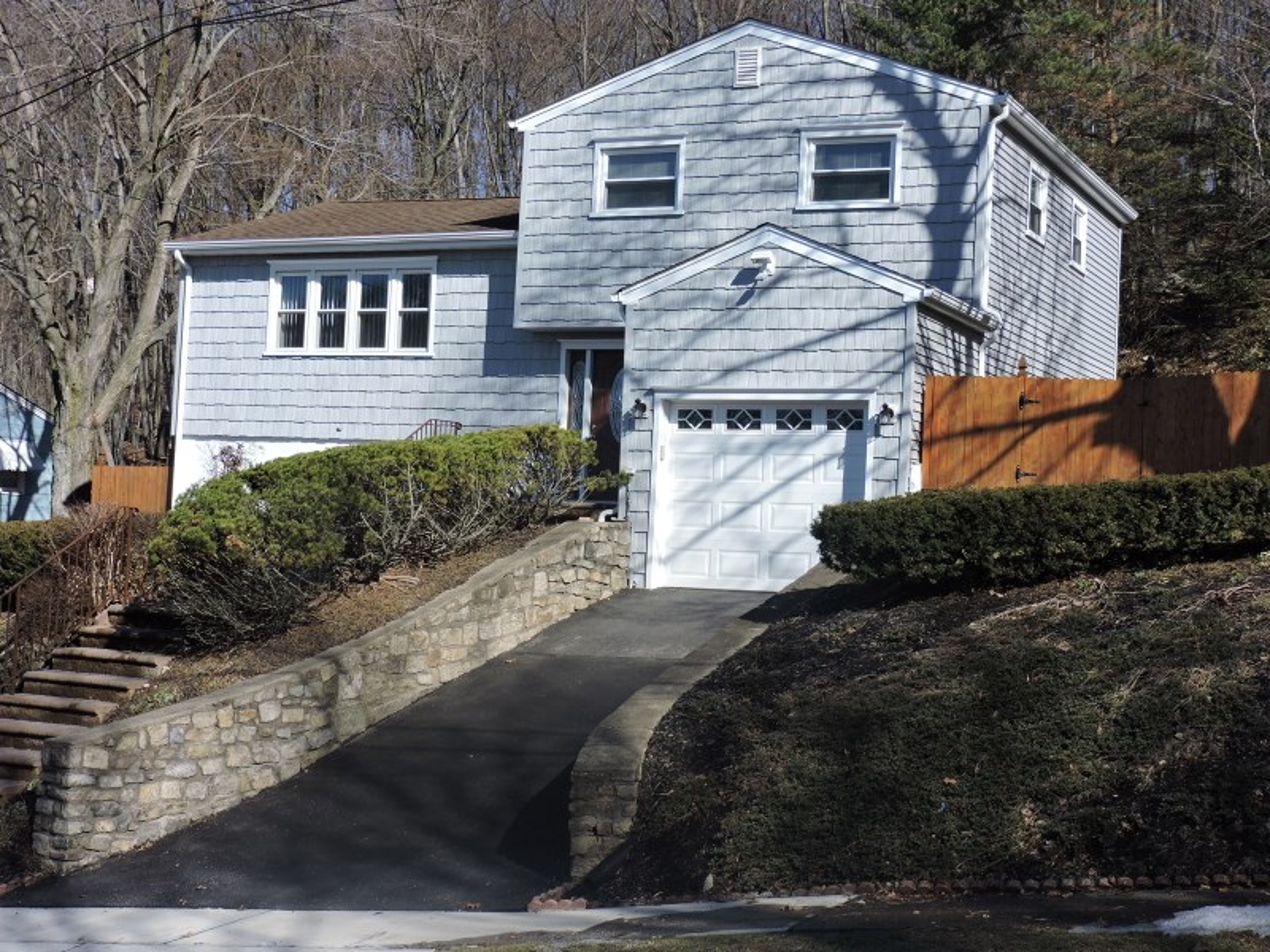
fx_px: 1834
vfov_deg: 29.1
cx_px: 635
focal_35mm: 50
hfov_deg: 38.2
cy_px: 476
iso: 100
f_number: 3.6
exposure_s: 1/800
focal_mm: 8.9
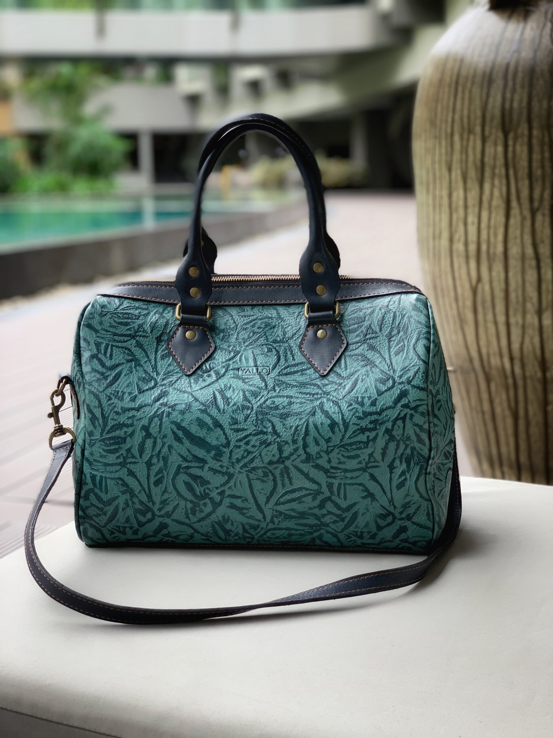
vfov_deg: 36.8
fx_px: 1108
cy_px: 369
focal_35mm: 52
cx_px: 276
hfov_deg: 28.0
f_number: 2.4
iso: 25
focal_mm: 6
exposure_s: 1/122
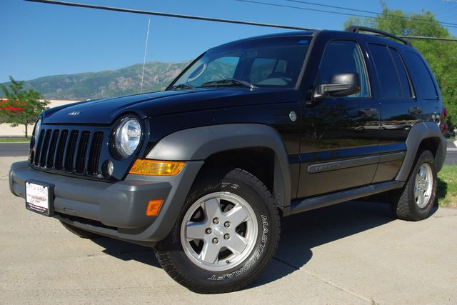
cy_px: 152
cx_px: 228
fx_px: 432
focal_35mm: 34
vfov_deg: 38.9
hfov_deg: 55.8
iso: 100
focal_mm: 23.13
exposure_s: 1/250
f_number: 8
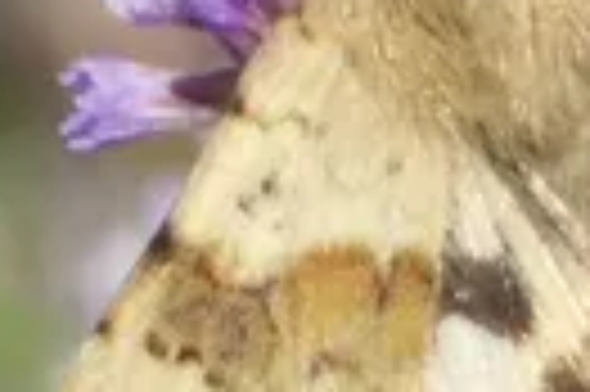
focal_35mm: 1477
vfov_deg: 0.9
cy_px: 176
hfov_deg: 1.4
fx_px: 24176
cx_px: 892
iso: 80
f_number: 5.5
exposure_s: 1/160
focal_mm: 52.2
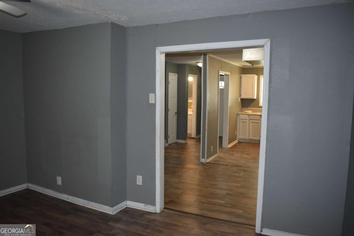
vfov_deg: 47.9
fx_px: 265
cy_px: 118
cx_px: 177
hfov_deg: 67.4
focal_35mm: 27
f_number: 3.5
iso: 1400
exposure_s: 1/125
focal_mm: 18
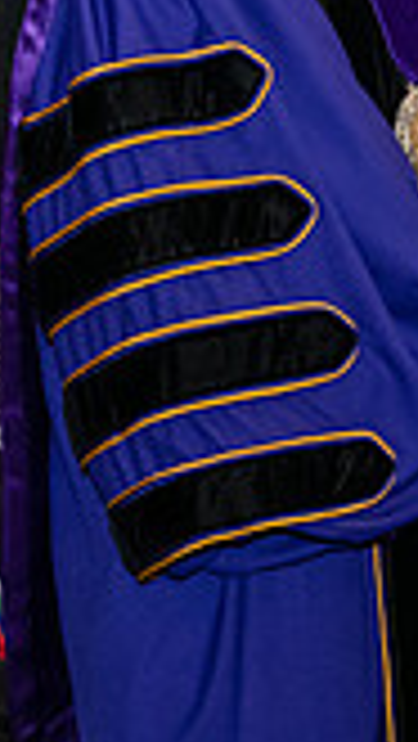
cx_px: 333
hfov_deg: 4.7
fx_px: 5076
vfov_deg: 8.3
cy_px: -79
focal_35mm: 258
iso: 2500
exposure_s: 1/200
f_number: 5.6
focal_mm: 70
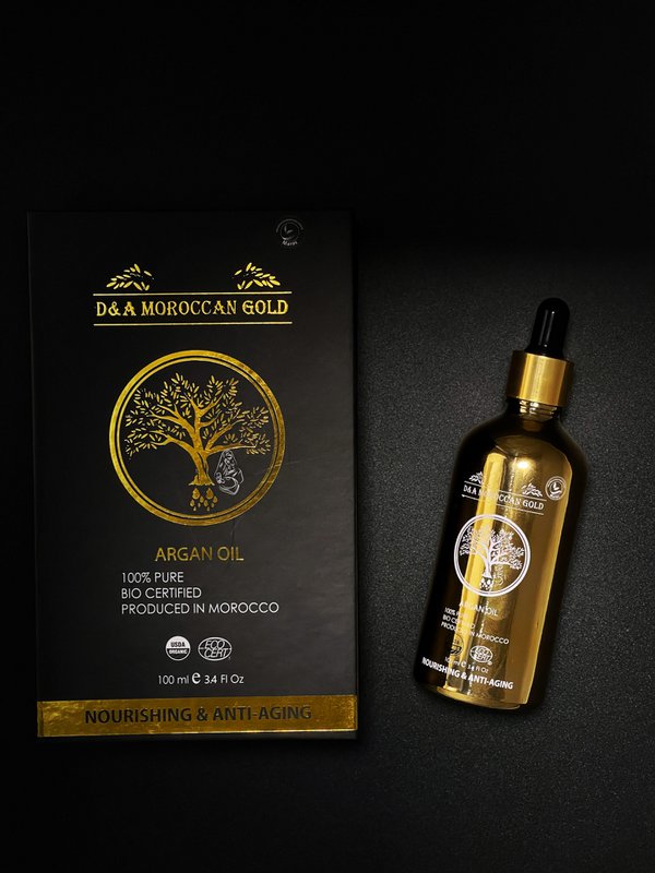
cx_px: 328
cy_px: 436
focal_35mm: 64
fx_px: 1615
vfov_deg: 30.3
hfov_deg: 22.9
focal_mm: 7.5
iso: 640
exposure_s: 1/50
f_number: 2.2
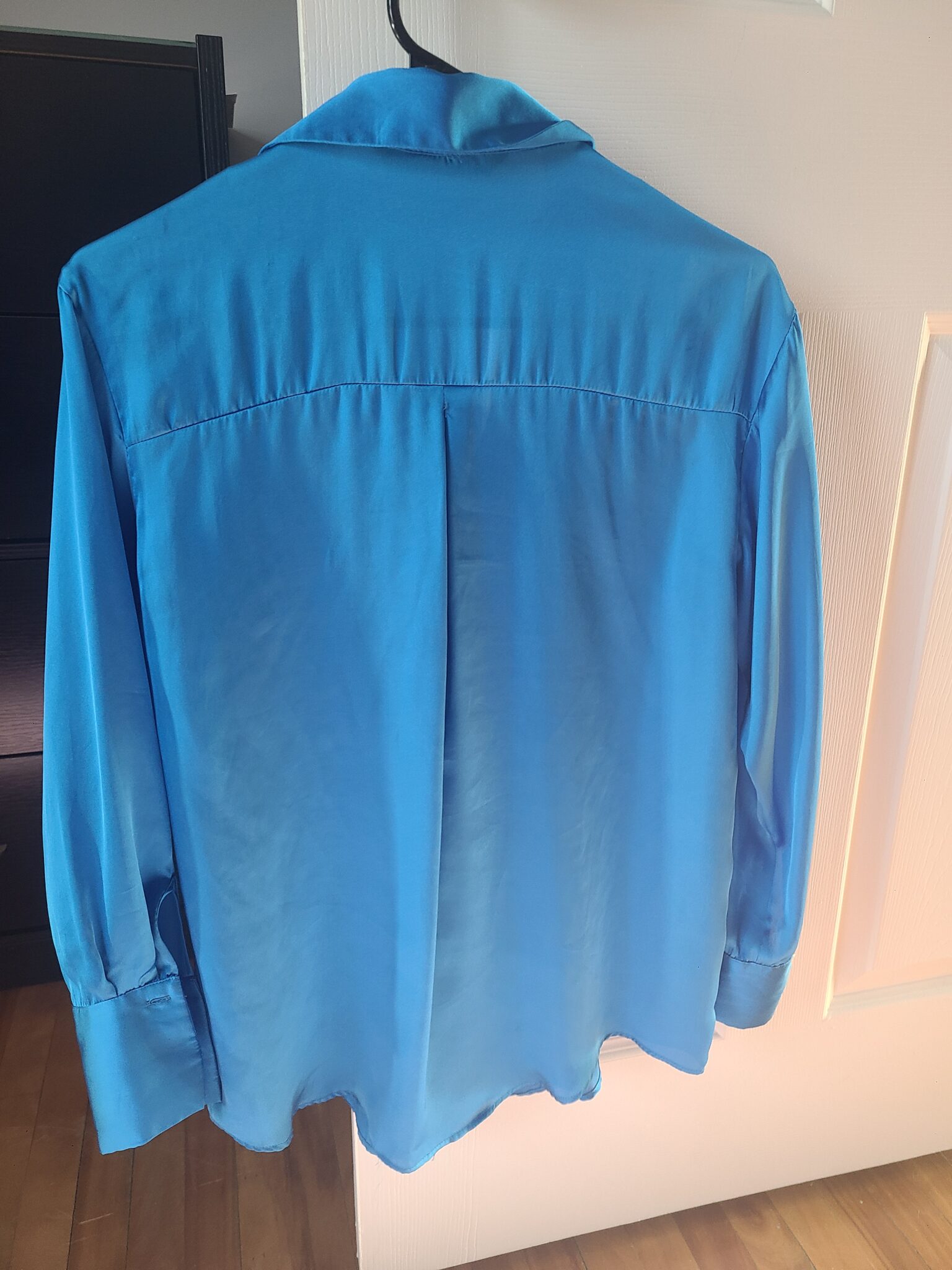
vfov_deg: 67.3
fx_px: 953
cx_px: 476
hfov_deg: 53.1
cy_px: 635
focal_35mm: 26
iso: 125
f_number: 1.8
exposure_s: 1/60
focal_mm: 5.4
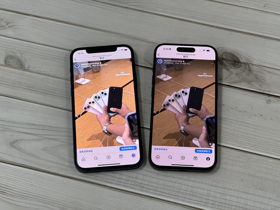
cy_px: 105
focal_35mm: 77
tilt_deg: -64.3
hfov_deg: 25.3
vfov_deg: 19.1
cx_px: 140
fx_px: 623
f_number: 2.8
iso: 200
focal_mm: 9
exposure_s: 1/120
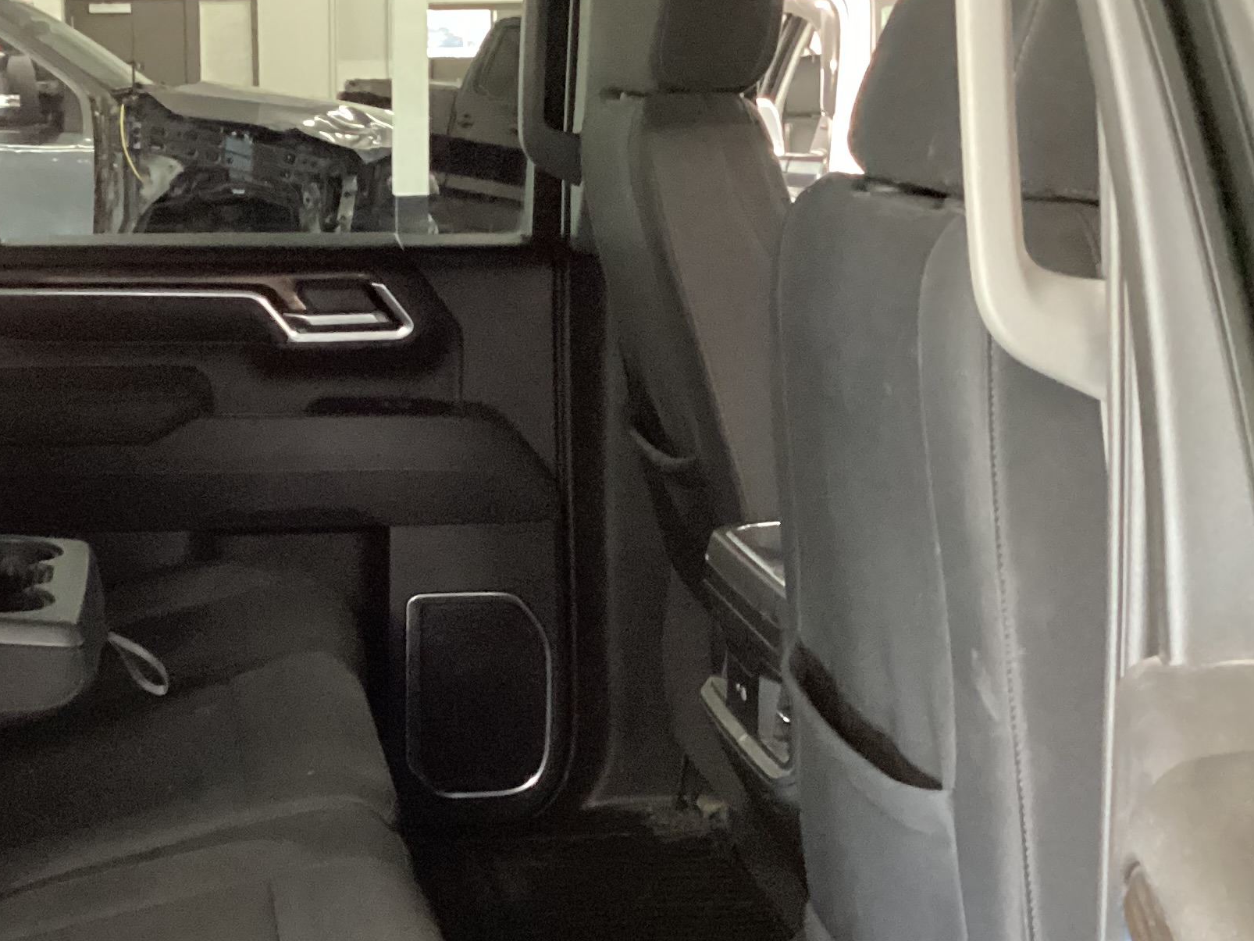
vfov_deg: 23.2
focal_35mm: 63
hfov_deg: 30.2
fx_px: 2283
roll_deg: +1.1
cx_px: 308
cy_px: 597
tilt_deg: -15.2
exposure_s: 1/17
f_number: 2.4
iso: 640
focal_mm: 3.3
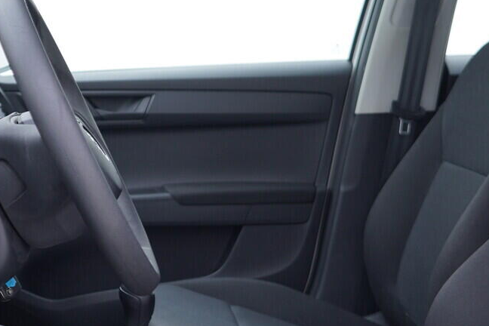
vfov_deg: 17.0
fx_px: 1087
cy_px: 220
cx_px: 186
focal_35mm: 80
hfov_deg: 25.3
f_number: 2.8
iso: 125
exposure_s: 1/40
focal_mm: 24
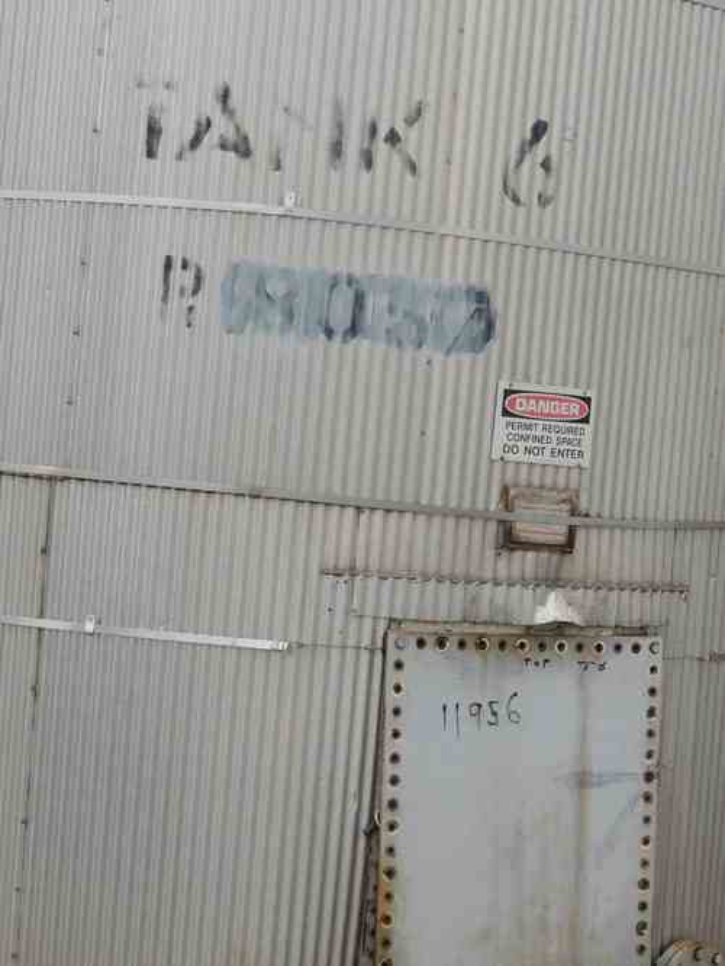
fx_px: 1674
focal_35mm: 60
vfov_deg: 32.2
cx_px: 362
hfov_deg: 24.4
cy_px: 483
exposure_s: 1/80
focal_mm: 10.7
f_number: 3.7
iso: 100
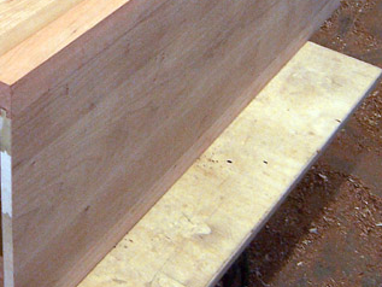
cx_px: 10
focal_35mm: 75
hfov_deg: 24.9
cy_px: 18
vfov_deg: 19.2
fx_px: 828
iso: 140
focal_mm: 5.5
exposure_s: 1/20
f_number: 3.4
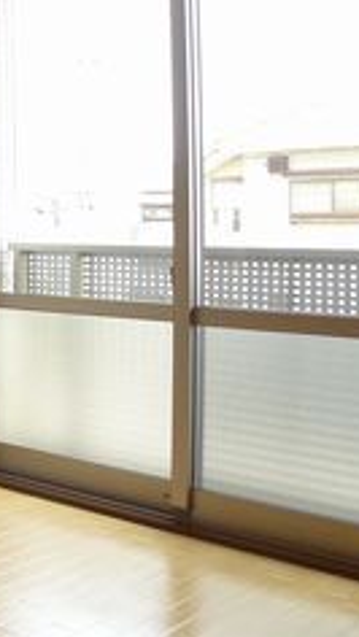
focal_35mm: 68
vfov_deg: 30.8
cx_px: -294
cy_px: 223
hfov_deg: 15.3
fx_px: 1149
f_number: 2.8
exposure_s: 1/250
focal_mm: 5.1
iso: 400
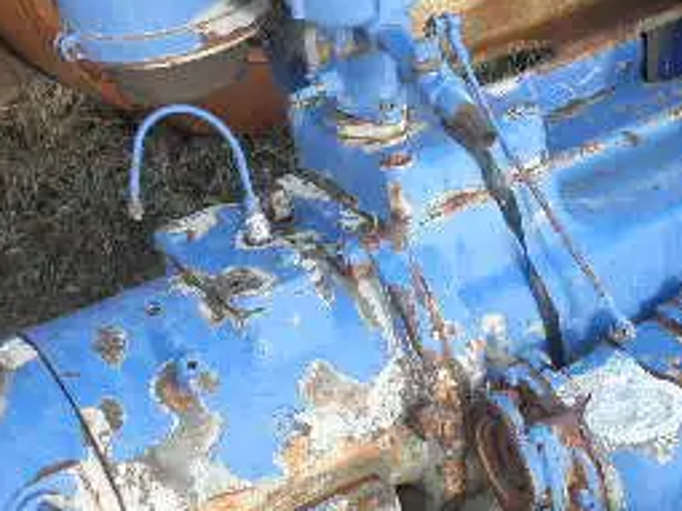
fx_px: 1733
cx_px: 658
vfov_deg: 16.8
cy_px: 276
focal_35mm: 88
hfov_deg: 21.6
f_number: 3.2
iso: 64
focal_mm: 6.1
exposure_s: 1/200
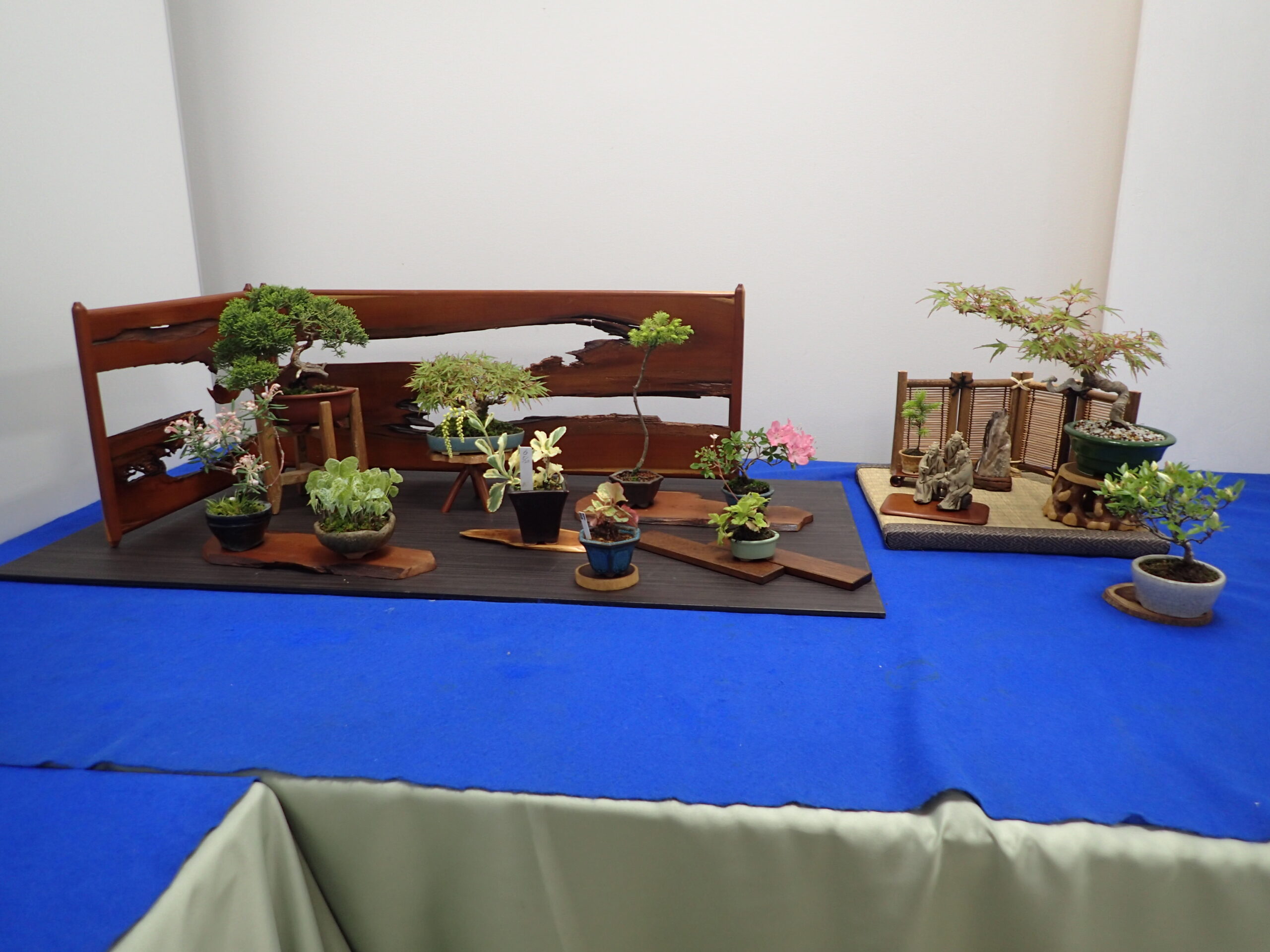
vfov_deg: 54.9
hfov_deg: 69.4
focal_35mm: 25
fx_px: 917
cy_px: 476
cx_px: 635
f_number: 2
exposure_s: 1/60
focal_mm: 4.5
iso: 100
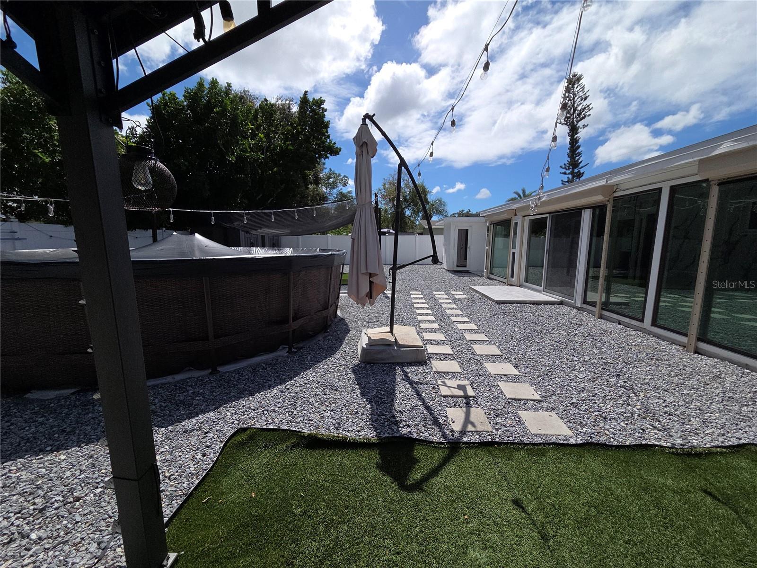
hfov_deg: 106.2
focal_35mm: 13
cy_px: 284
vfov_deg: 89.9
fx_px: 284
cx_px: 378
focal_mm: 2.2
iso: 50
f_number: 2.2
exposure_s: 1/3778
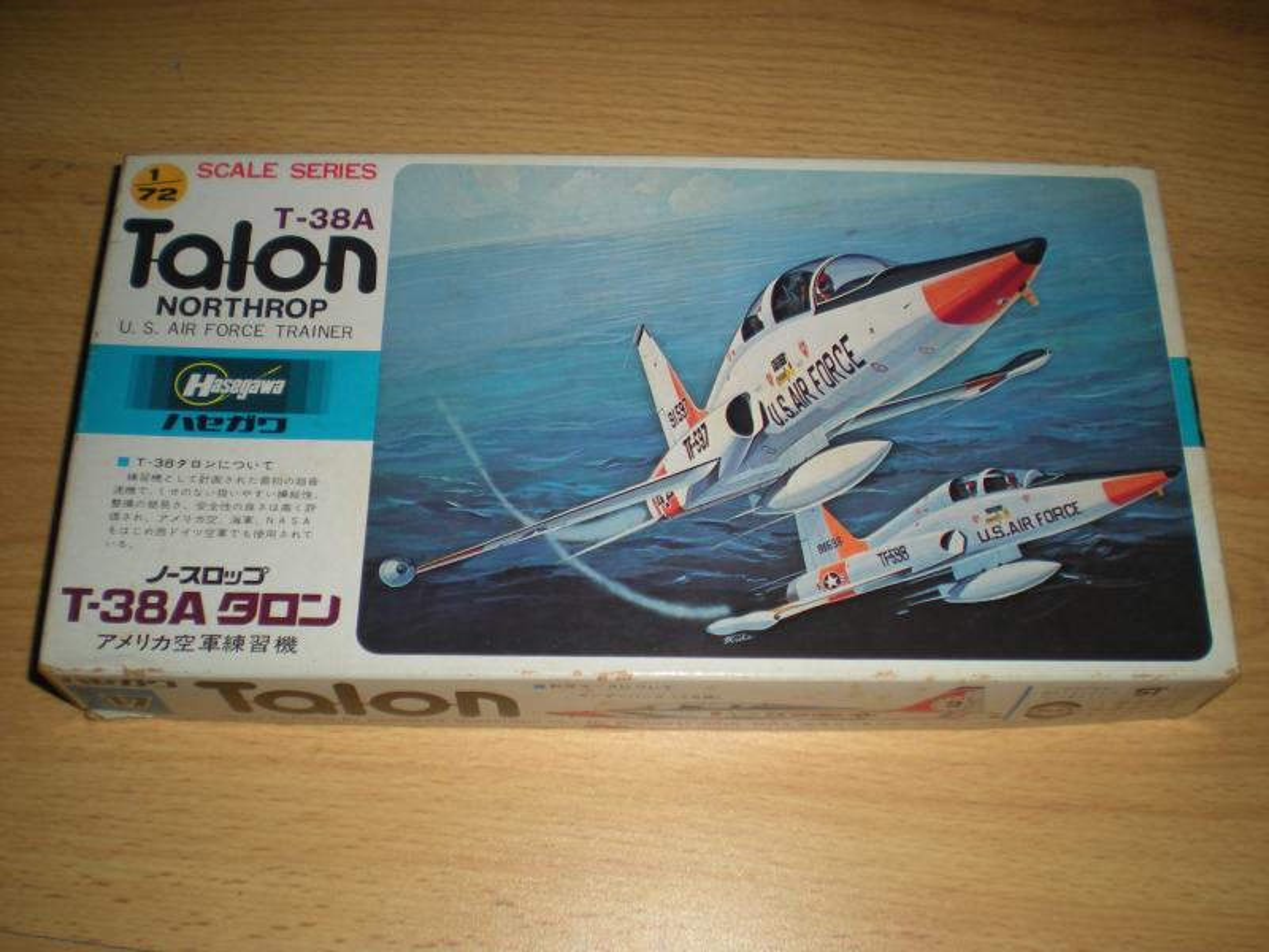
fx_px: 1393
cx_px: 634
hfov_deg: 49.0
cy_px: 476
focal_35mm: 38
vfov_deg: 37.7
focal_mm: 6.3
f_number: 3.1
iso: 64
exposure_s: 1/60
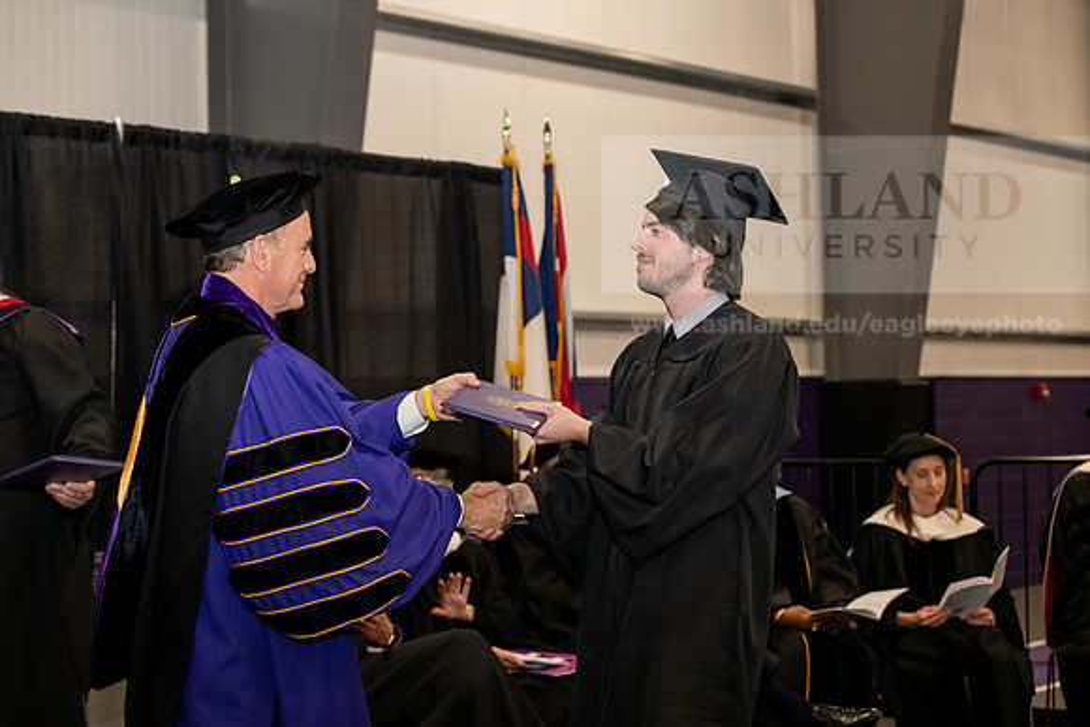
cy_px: 364
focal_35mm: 70
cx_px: 545
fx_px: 2120
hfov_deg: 28.8
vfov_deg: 19.5
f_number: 5.6
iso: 2500
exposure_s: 1/200
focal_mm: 70
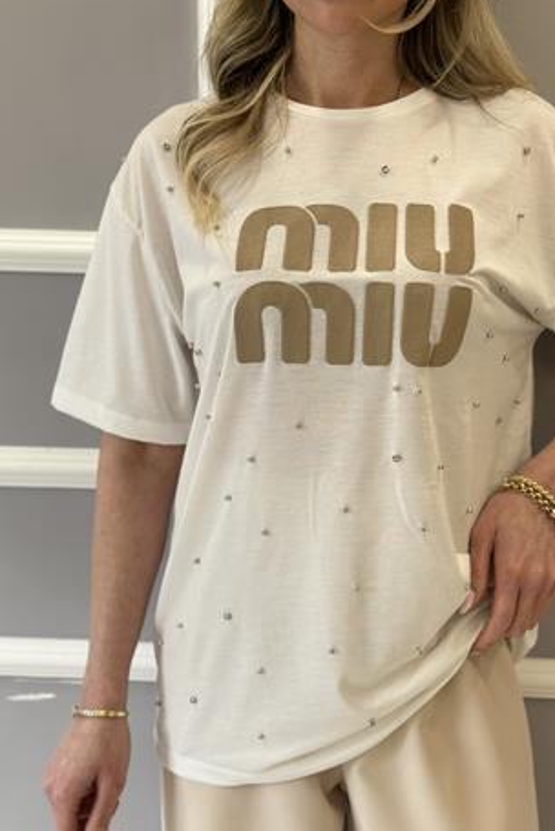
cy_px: 433
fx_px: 1316
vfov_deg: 35.0
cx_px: 296
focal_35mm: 57
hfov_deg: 23.8
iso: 80
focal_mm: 6.86
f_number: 1.78
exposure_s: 1/121
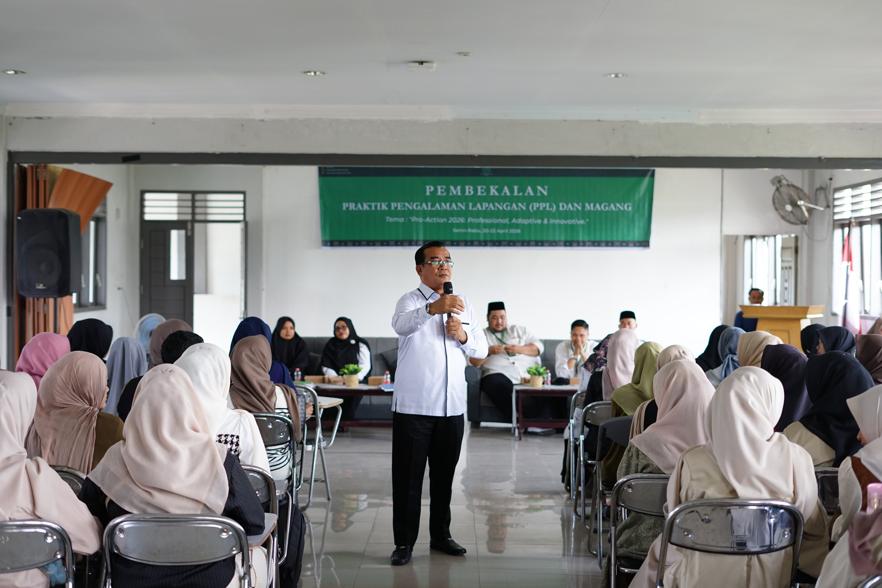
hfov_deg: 39.6
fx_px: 1225
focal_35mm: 50
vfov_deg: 27.0
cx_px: 441
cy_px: 294
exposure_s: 1/100
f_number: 2.8
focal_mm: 50
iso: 400
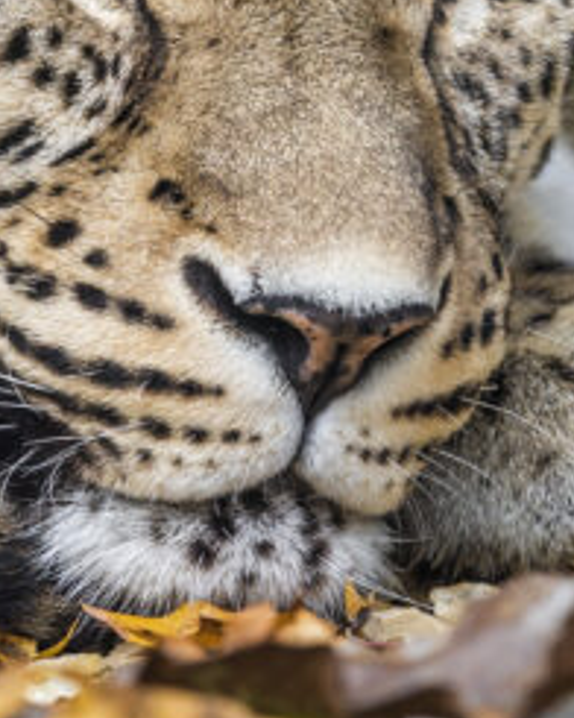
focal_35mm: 940
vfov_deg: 2.1
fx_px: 19961
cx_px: -363
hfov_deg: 1.6
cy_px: -69
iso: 320
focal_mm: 240
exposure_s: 1/320
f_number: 5
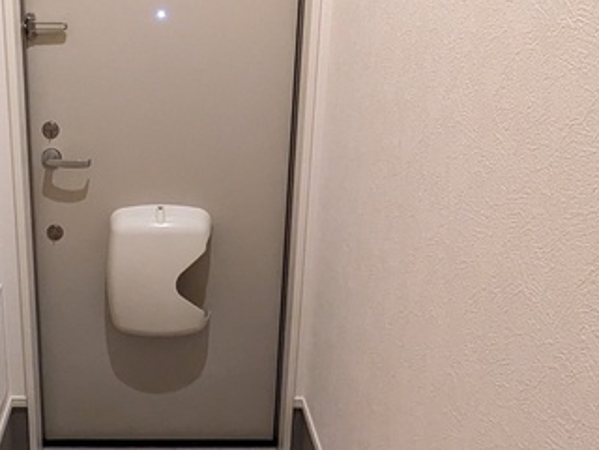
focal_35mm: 42
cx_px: 159
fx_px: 727
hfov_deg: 43.5
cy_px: 176
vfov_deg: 34.2
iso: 722
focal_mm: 1.83
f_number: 2.2
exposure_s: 1/60
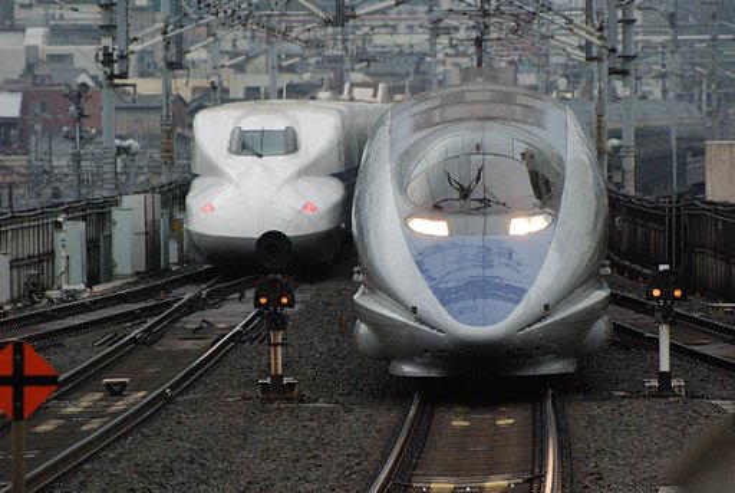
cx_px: 368
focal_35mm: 405
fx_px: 8281
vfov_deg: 3.4
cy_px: 246
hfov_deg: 5.1
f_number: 8
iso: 1600
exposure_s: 1/2000
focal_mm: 270
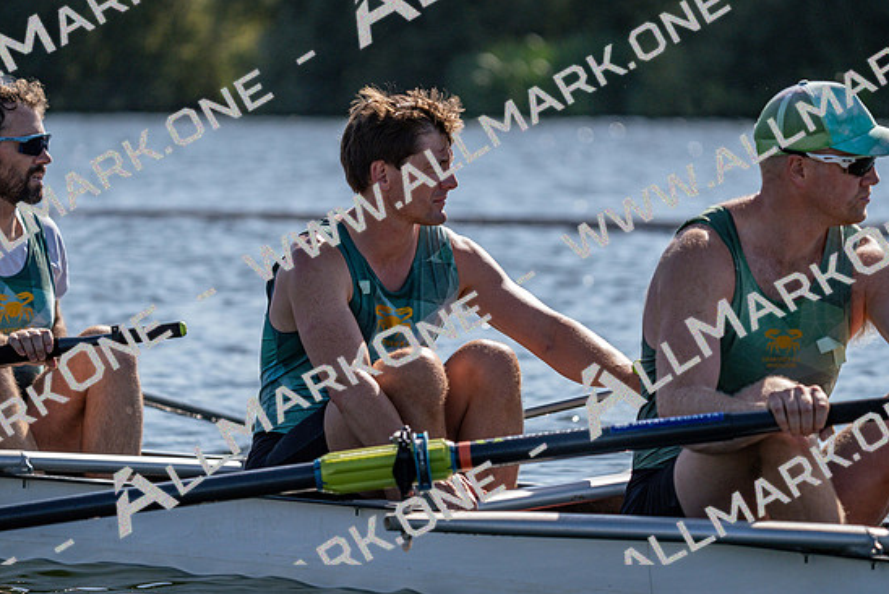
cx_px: 443
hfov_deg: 7.6
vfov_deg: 5.1
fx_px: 6720
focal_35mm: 272
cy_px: 286
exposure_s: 1/2000
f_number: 5.6
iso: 250
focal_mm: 257
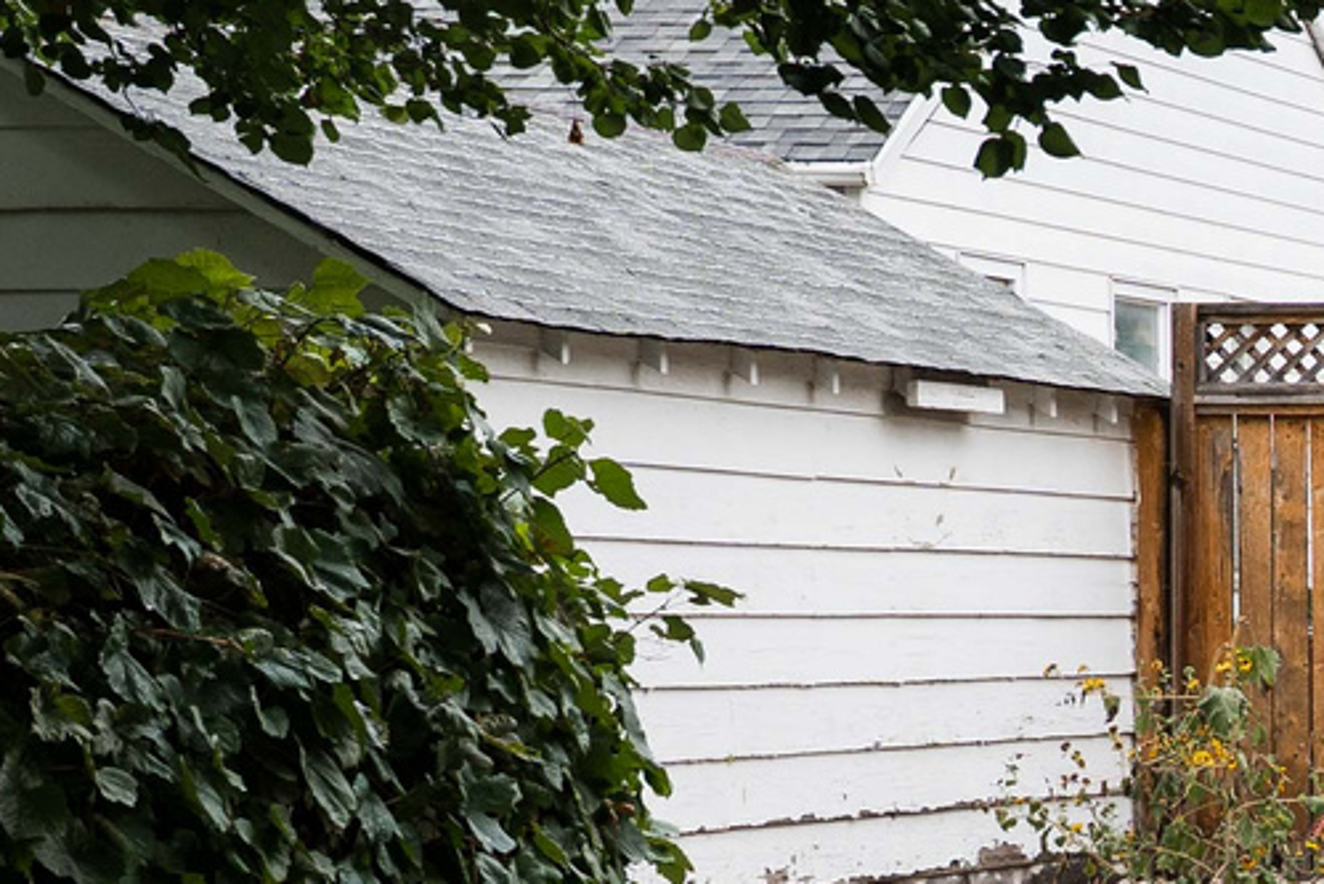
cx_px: 2902
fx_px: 5003
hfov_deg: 12.6
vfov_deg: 10.1
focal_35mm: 136
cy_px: 675
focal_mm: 27.2
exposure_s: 1/80
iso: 100
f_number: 4
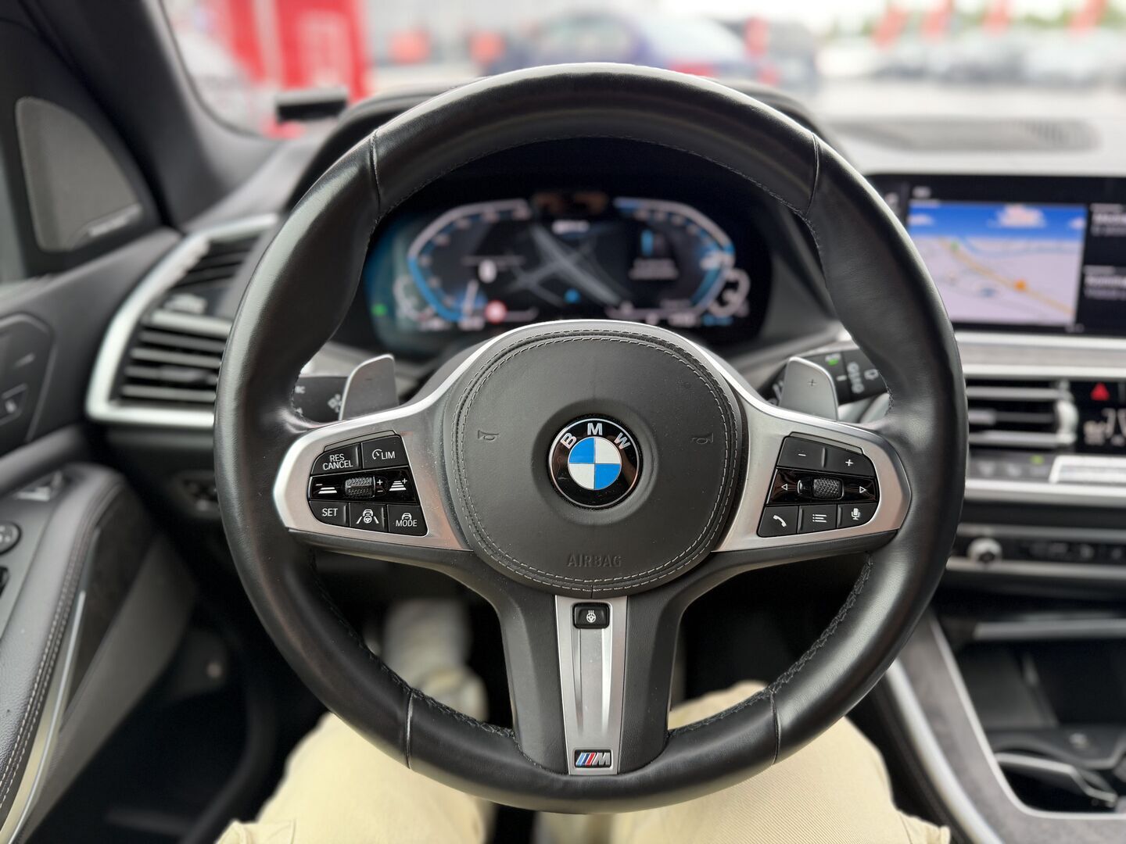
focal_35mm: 24
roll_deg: +2.1
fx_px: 781
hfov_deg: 71.6
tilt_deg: -24.7
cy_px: 422
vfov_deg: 56.8
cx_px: 563
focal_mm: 6.76
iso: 125
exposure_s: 1/155
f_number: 1.78
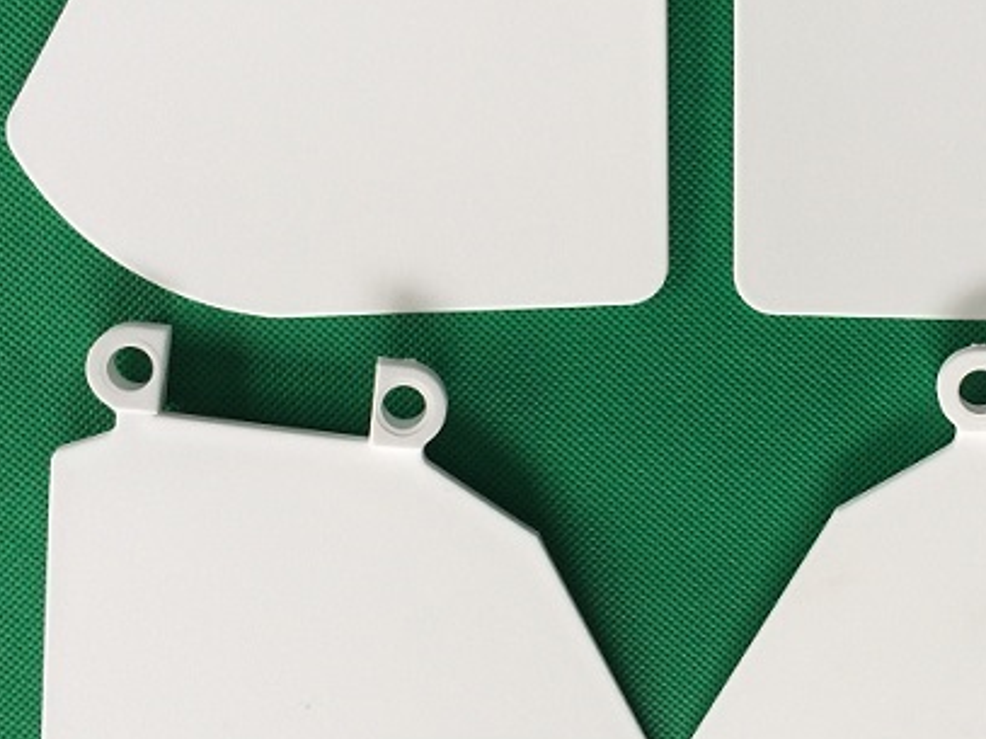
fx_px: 1538
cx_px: 683
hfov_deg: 35.1
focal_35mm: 54
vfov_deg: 27.0
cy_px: 302
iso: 64
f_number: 2.2
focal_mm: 4.12
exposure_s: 1/120
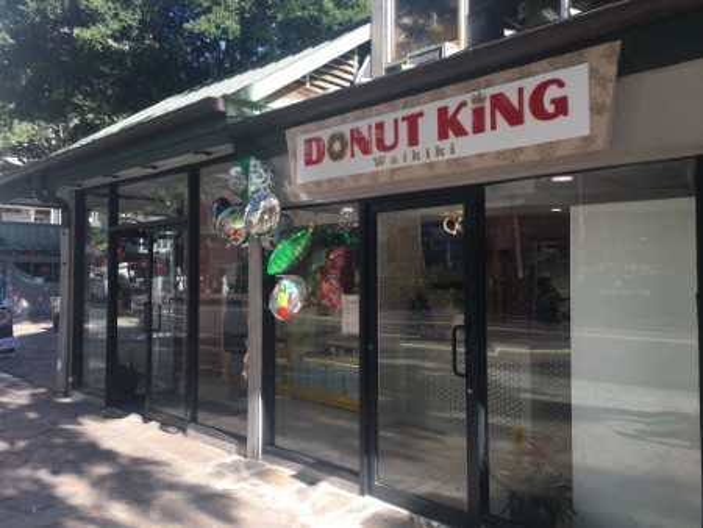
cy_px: 264
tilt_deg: -1.0
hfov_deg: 61.6
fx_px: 589
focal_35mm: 29
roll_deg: -0.9
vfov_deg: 48.3
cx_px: 352
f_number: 2.2
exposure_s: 1/377
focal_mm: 4.15
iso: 25
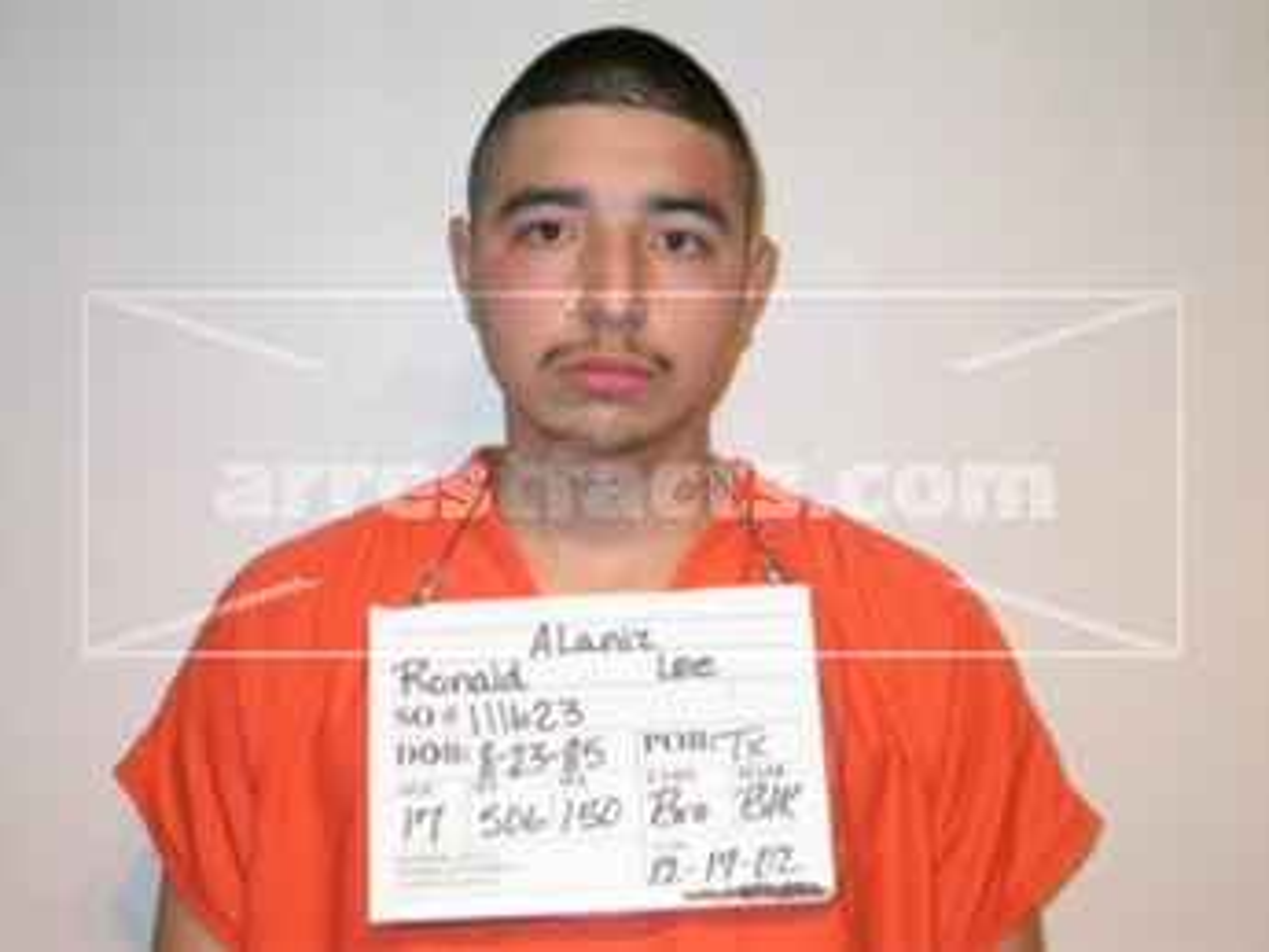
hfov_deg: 31.7
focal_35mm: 61
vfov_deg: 24.0
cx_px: 634
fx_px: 2237
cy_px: 476
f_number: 3.1
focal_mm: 12.7
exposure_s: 1/60.3
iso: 100
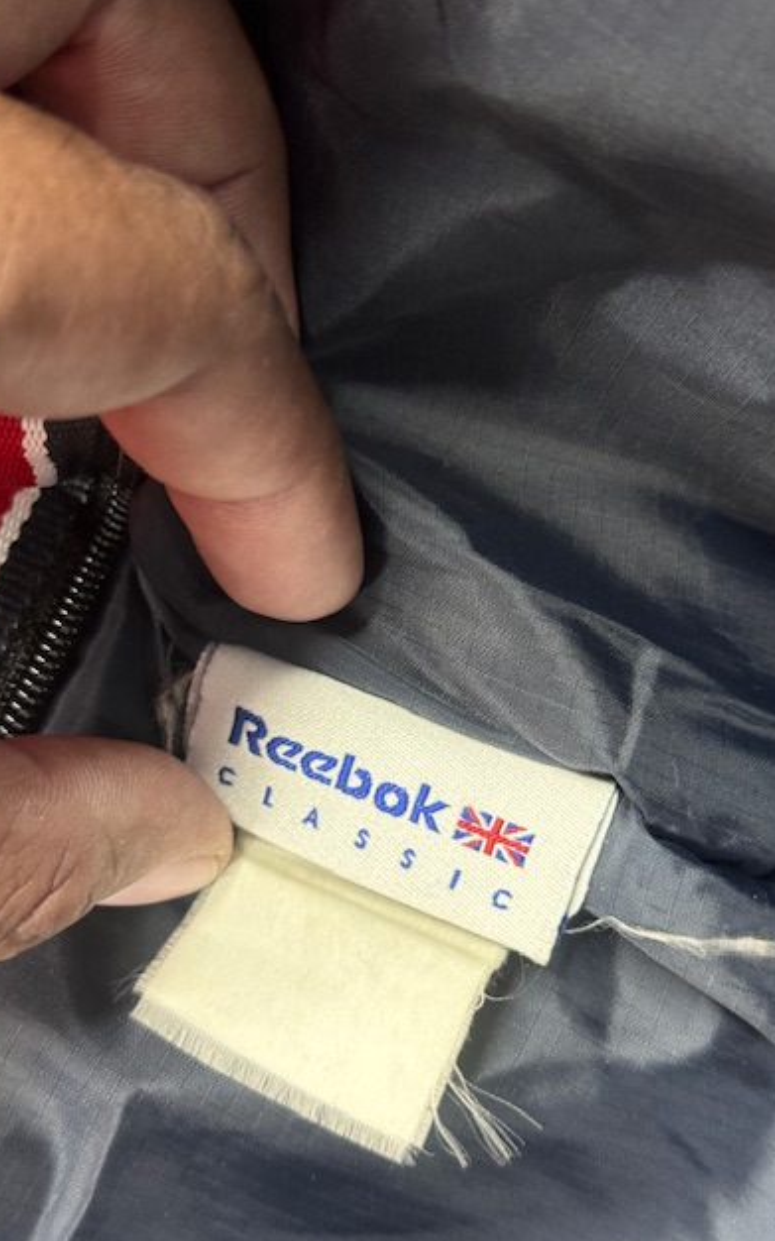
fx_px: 1758
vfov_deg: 38.9
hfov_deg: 24.9
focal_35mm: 52
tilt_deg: -71.1
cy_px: 628
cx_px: 387
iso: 200
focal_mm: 6.76
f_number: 1.78
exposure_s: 1/50
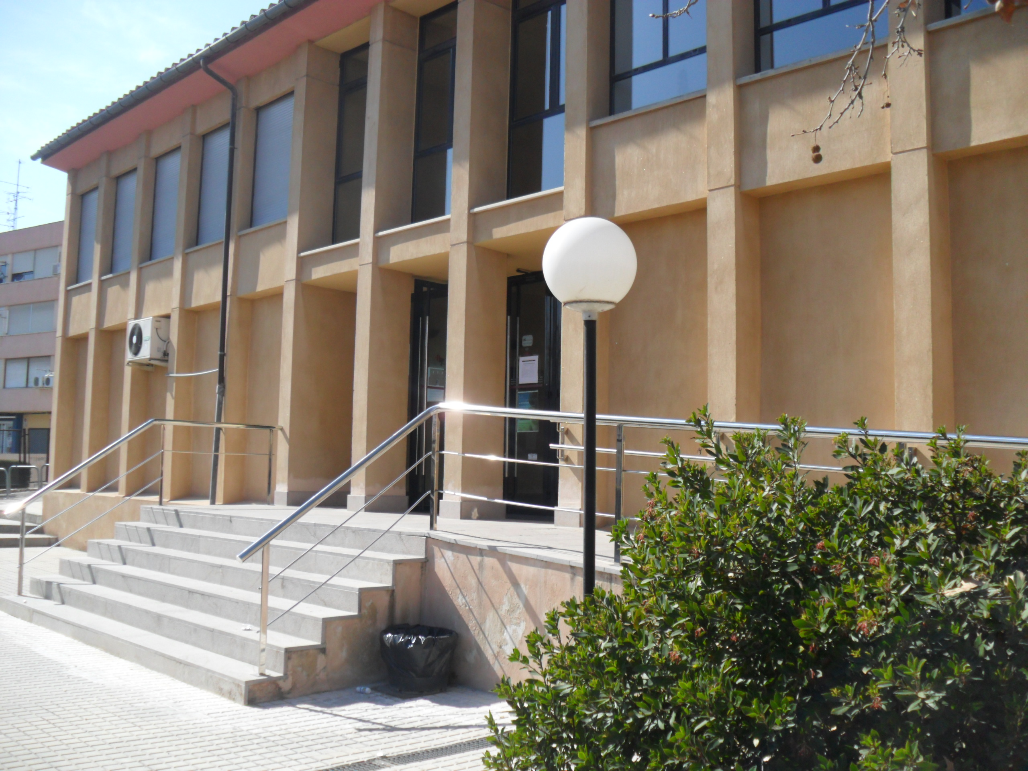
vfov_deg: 40.7
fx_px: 1039
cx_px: 514
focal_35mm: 35
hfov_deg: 52.6
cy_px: 386
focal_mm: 6.3
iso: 80
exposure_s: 1/180
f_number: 7.6
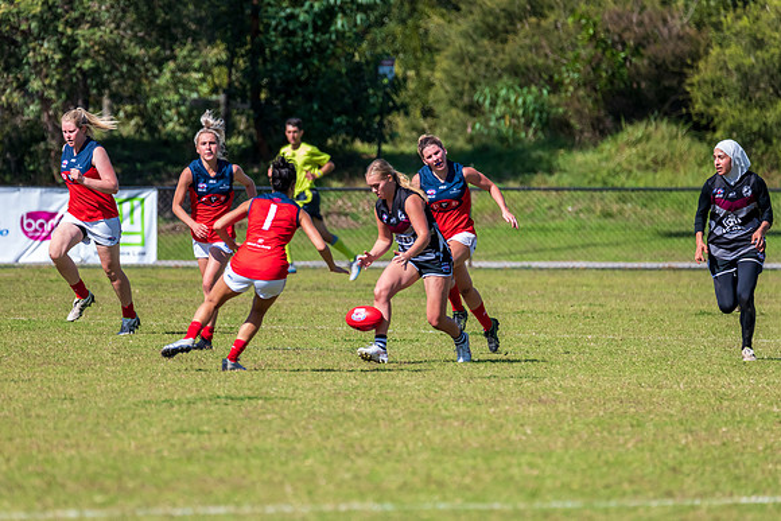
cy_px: 290
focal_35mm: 538
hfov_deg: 3.8
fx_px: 11676
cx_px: 346
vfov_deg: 2.6
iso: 800
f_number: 7.1
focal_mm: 460
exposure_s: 1/2000
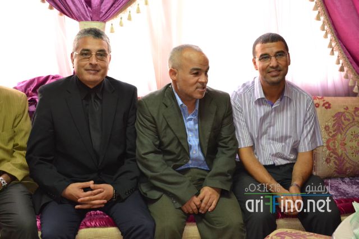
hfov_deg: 36.9
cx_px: 180
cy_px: 120
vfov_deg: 25.0
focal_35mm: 54
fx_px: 538
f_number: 5
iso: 2000
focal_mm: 36
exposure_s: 1/60
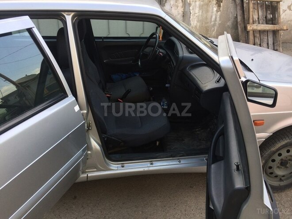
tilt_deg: -27.8
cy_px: 110
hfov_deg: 61.7
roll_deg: +0.3
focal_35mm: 29
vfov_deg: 48.2
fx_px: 245
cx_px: 146
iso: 50
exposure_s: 1/100
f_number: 2.2
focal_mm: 4.15
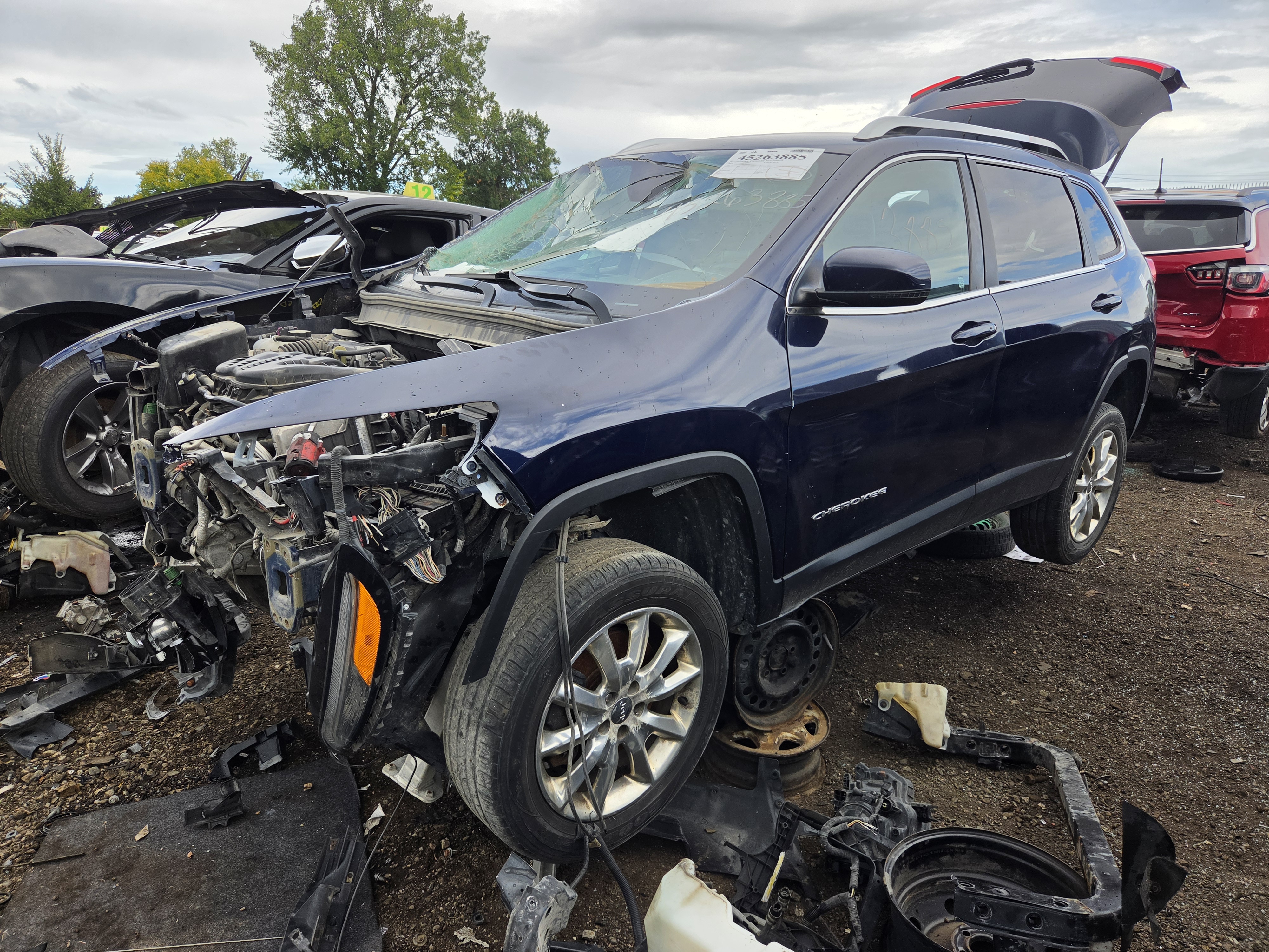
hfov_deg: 73.9
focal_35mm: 23
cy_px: 476
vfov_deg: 58.9
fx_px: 843
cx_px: 634
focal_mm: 5.4
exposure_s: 1/1799
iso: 80
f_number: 1.8
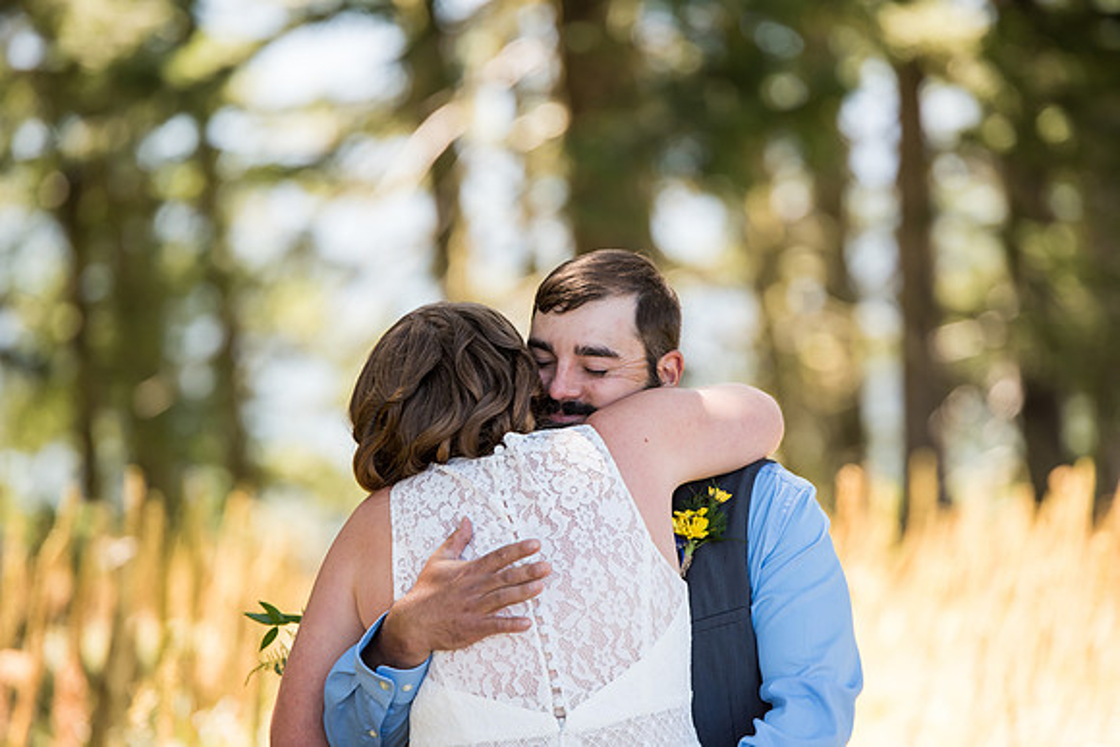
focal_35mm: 200
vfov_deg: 6.9
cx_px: 560
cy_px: 374
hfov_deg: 10.3
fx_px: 6223
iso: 200
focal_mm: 200
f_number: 4
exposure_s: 1/400
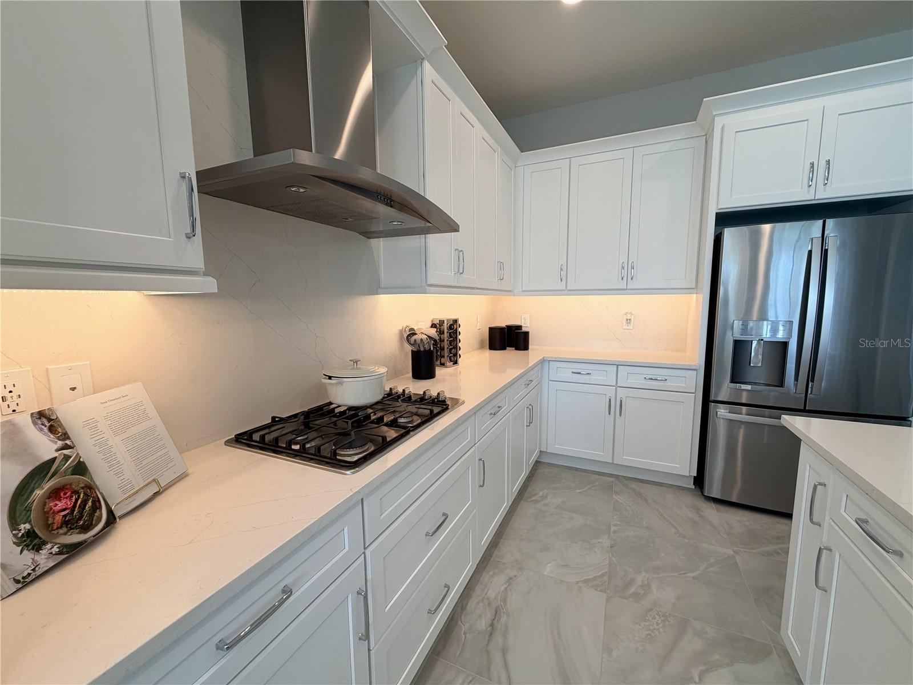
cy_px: 342
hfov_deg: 102.1
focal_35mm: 14
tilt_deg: -6.8
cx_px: 456
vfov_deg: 85.7
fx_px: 369
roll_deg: +0.5
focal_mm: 2.22
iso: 100
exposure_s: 1/120
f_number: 2.2
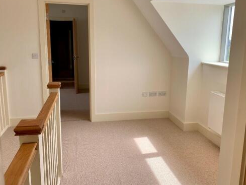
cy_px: 87
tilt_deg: -10.4
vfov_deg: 45.4
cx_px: 127
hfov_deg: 58.3
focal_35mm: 31
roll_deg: -0.8
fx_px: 220
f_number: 1.8
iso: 25
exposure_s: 1/259
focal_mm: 4.25
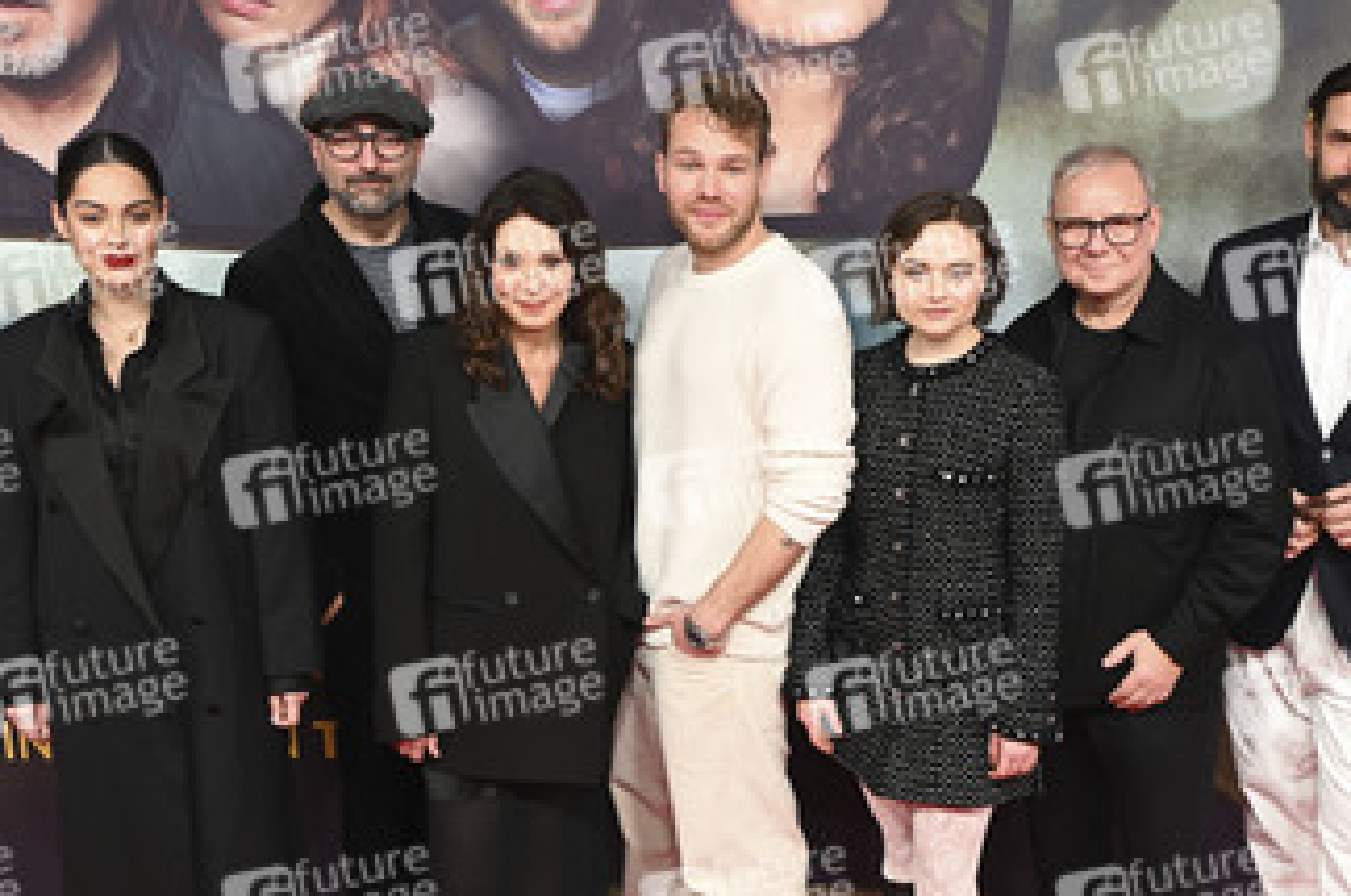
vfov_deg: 28.6
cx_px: 803
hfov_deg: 42.0
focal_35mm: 47
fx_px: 1750
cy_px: 583
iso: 800
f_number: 5.6
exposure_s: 1/160
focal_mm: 33.5
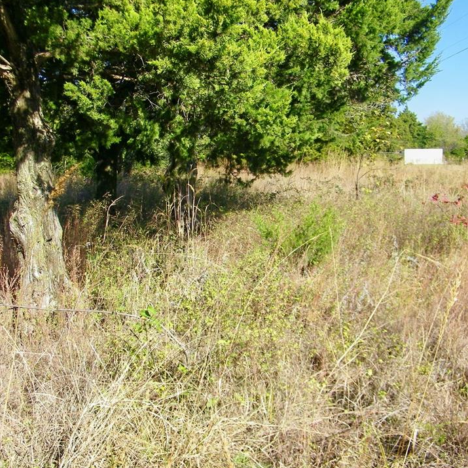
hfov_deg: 43.9
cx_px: 240
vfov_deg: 43.8
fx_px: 581
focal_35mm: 38
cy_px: 246
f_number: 7.2
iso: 80
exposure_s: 1/160
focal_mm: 5.4
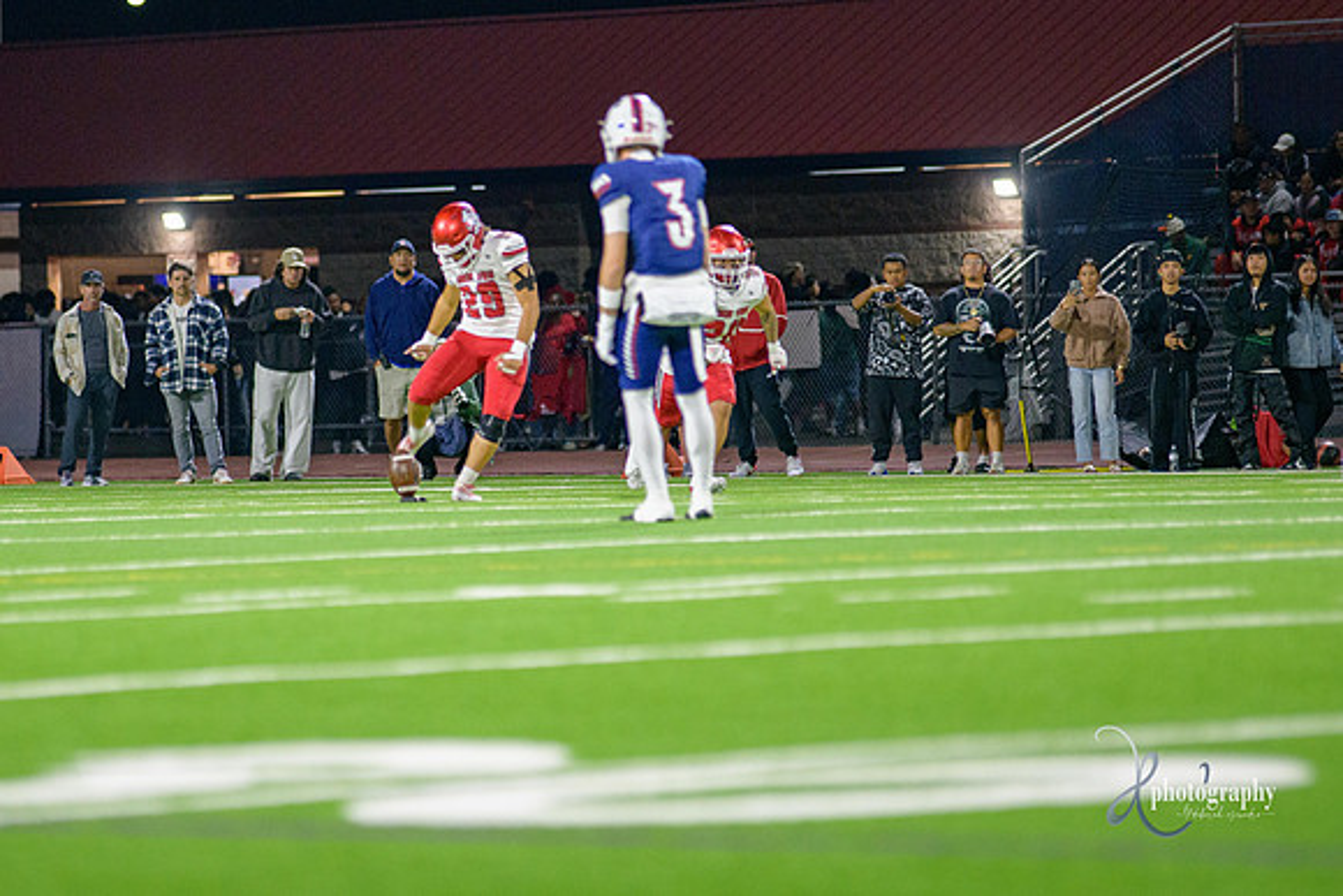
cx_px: 495
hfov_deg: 7.2
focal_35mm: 284
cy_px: 385
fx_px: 10600
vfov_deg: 4.8
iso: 2000
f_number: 2.8
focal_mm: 180
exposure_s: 1/320
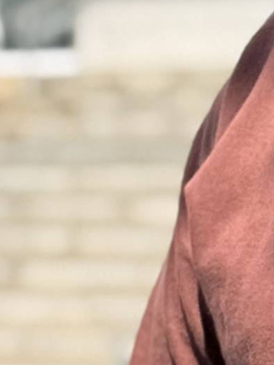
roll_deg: -0.1
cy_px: -2
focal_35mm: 371
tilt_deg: +3.3
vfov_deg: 5.3
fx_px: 3919
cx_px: 610
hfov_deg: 3.9
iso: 80
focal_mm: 6.76
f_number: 1.78
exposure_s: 1/6536
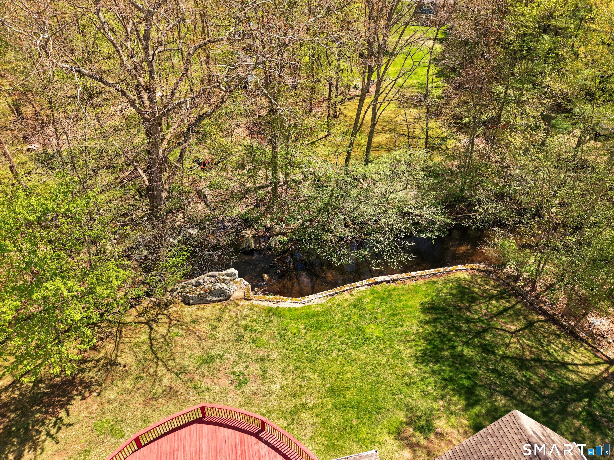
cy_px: 230
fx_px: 426
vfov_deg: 56.8
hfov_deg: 71.6
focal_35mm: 24
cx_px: 307
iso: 100
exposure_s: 1/725
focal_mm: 8.7
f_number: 1.8
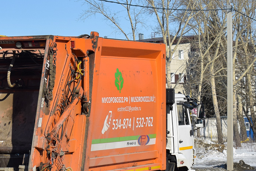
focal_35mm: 116
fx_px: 824
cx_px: 53
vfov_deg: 11.8
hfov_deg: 17.5
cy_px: 122
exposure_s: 1/800
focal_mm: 45
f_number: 5.6
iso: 100
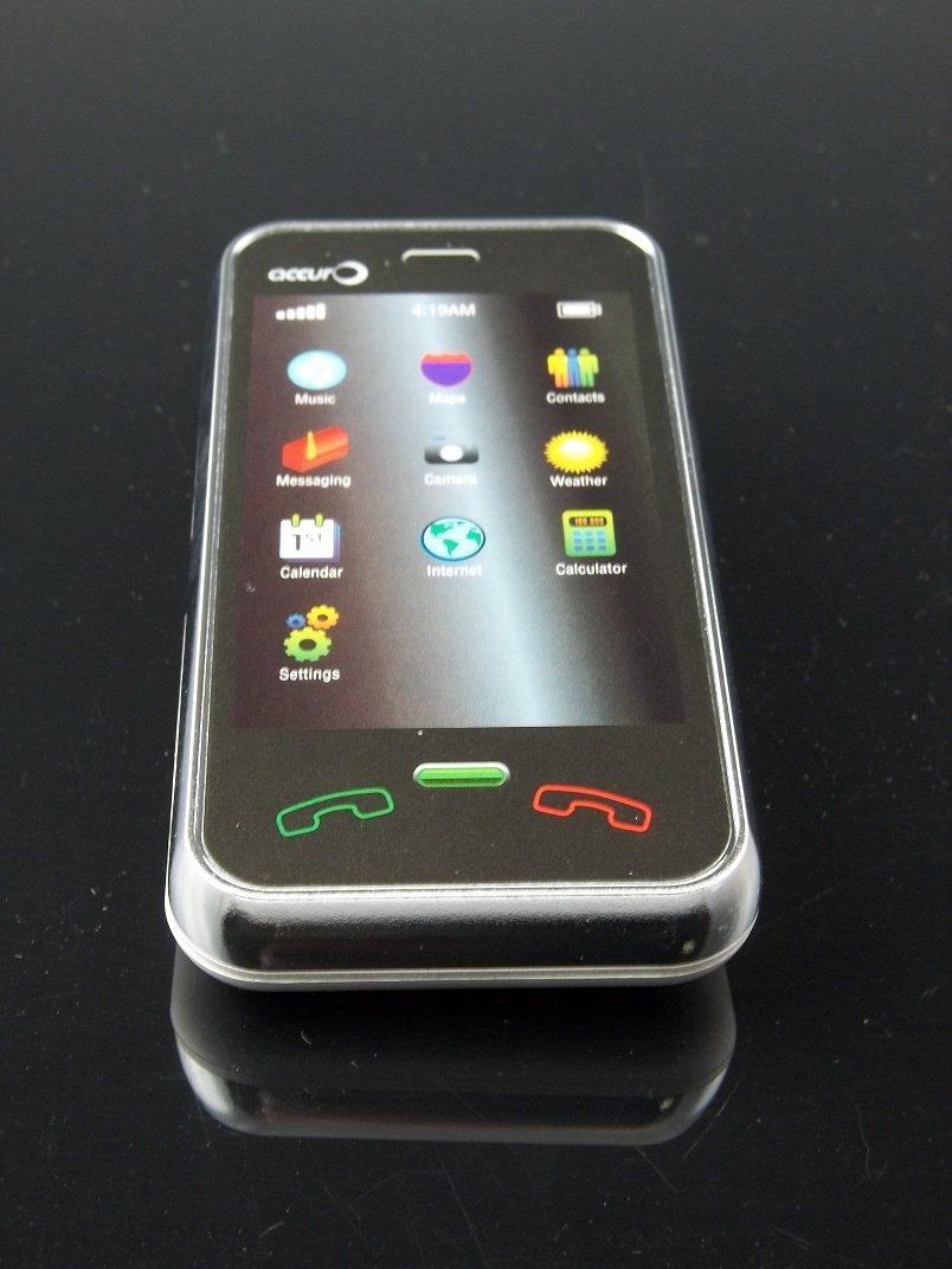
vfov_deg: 30.7
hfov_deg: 23.3
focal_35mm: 63
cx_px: 476
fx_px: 2310
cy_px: 634
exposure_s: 1/15
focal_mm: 11.3
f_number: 4
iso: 160
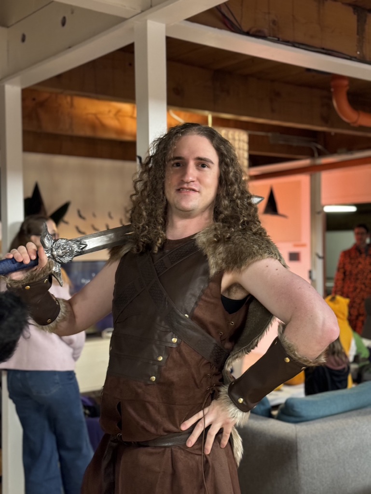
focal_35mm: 48
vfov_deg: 39.6
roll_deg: +0.4
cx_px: 186
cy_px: 247
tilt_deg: -0.4
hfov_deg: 30.3
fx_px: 685
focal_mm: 6.86
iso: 500
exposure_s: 1/30
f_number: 1.78
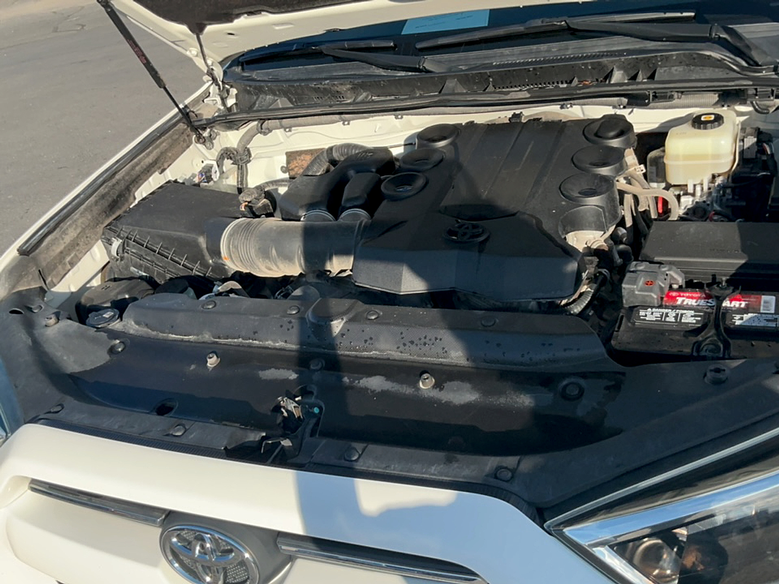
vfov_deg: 46.8
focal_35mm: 30
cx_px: 390
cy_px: 292
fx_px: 675
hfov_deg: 60.0
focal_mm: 3
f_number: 1.8
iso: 32
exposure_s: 1/1121
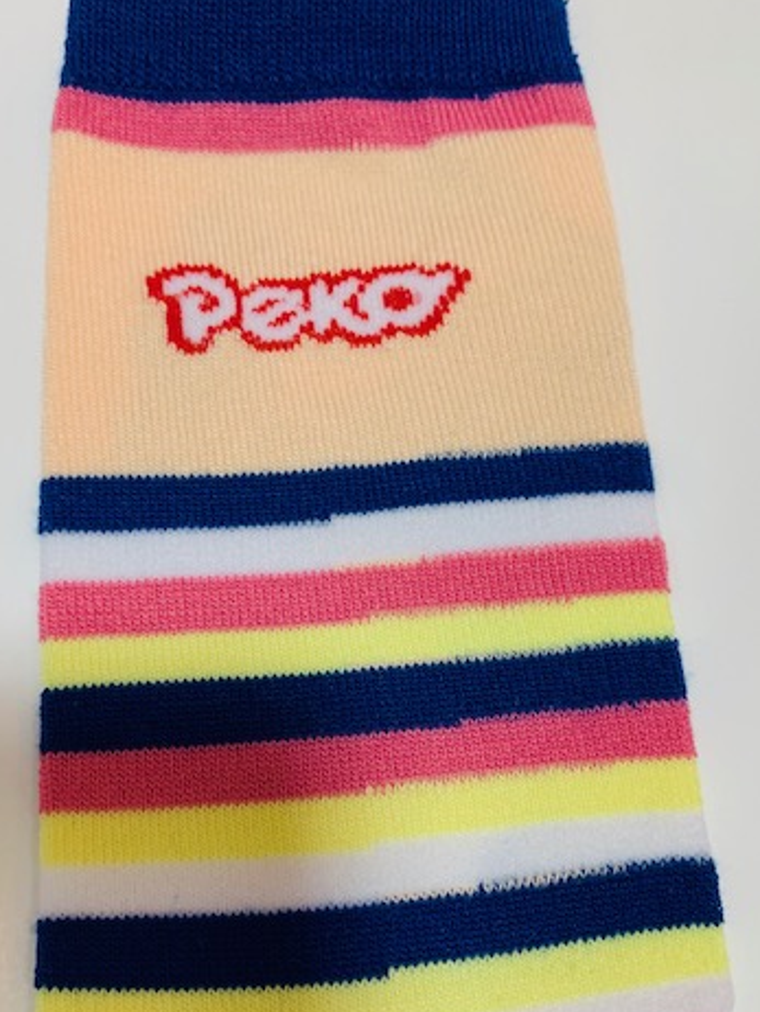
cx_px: 368
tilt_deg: -73.1
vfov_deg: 51.0
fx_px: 1053
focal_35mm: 36
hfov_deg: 39.7
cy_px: 611
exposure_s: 1/50
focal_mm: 4.25
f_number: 1.8
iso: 100
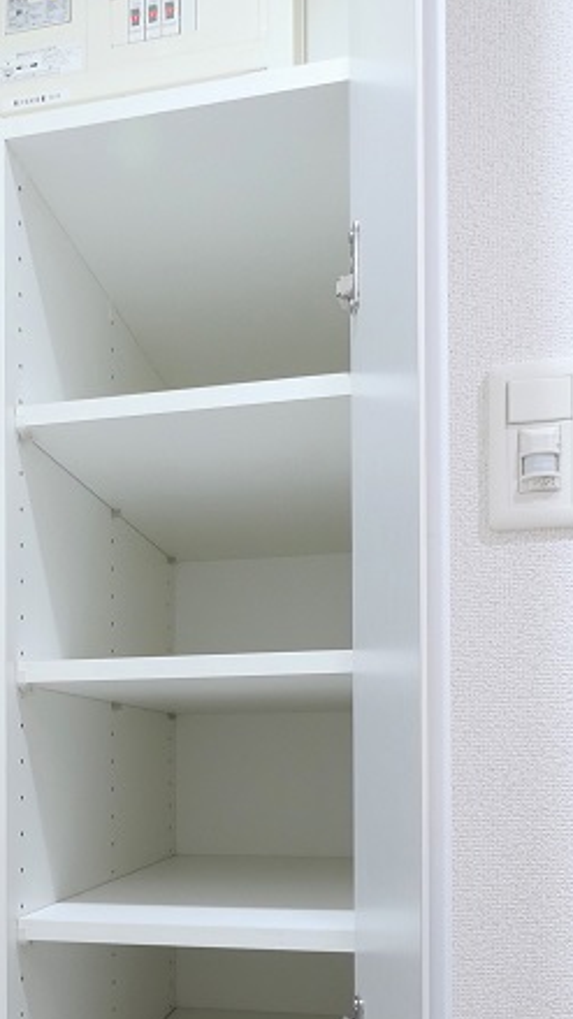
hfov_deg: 33.5
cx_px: 104
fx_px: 918
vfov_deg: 53.6
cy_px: 833
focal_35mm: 34
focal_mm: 7
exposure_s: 1/20
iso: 640
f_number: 4
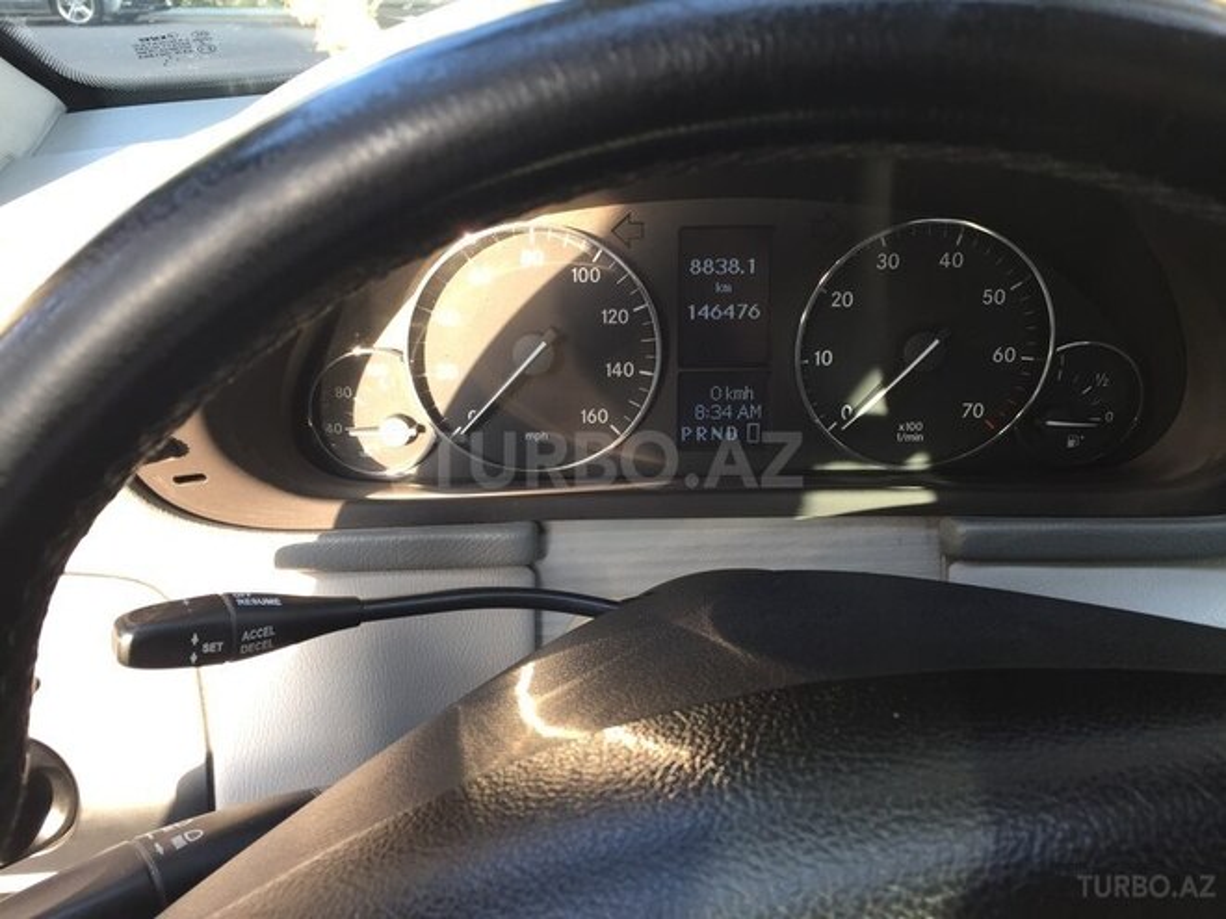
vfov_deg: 48.2
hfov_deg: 61.7
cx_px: 613
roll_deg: +3.3
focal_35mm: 29
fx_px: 1027
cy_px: 460
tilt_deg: -25.2
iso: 40
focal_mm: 4.15
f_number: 2.2
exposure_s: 1/50
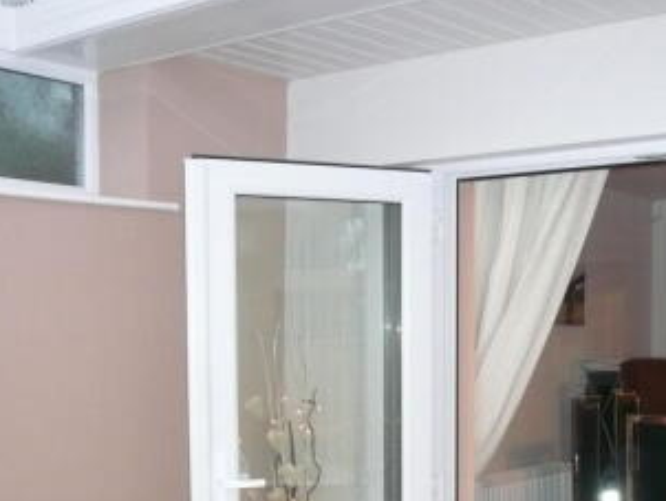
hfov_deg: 35.2
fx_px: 1040
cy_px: 458
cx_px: 447
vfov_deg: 26.1
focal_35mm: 54
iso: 250
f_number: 2.8
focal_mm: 4.6
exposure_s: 1/30
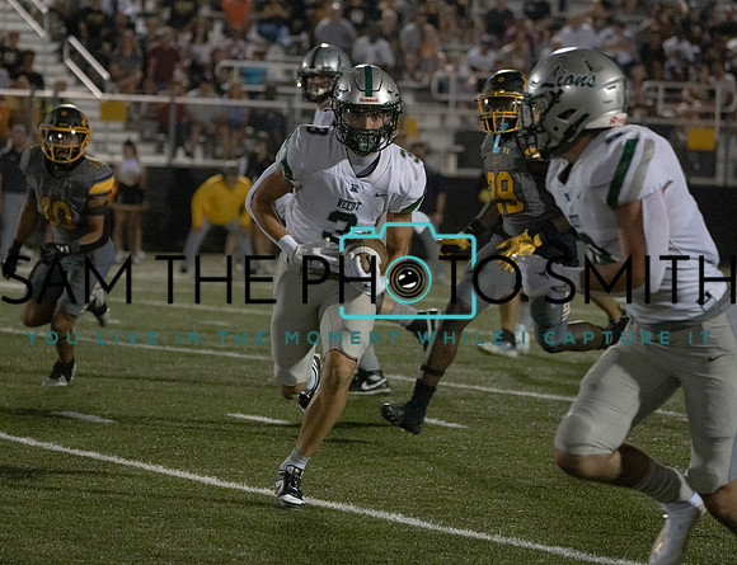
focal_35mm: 217
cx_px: 345
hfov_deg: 9.1
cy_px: 294
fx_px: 4652
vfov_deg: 7.0
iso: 20000
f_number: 5.6
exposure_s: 1/1000
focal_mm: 185
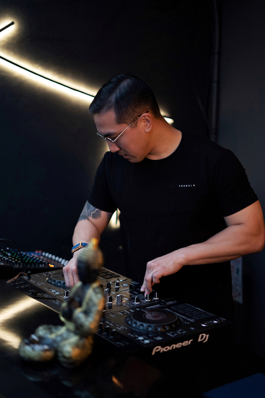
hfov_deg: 27.0
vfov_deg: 39.6
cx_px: 132
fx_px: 552
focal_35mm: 50
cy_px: 199
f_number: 1.8
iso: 2500
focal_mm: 50
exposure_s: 1/160
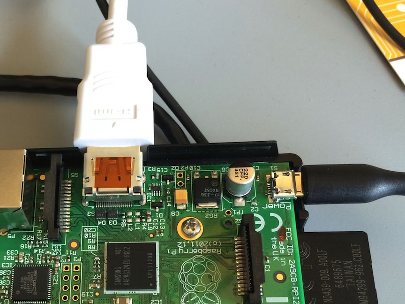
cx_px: 109
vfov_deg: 28.5
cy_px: 244
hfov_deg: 37.4
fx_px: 585
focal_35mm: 50
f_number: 2.2
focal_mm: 4.12
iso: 50
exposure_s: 1/30
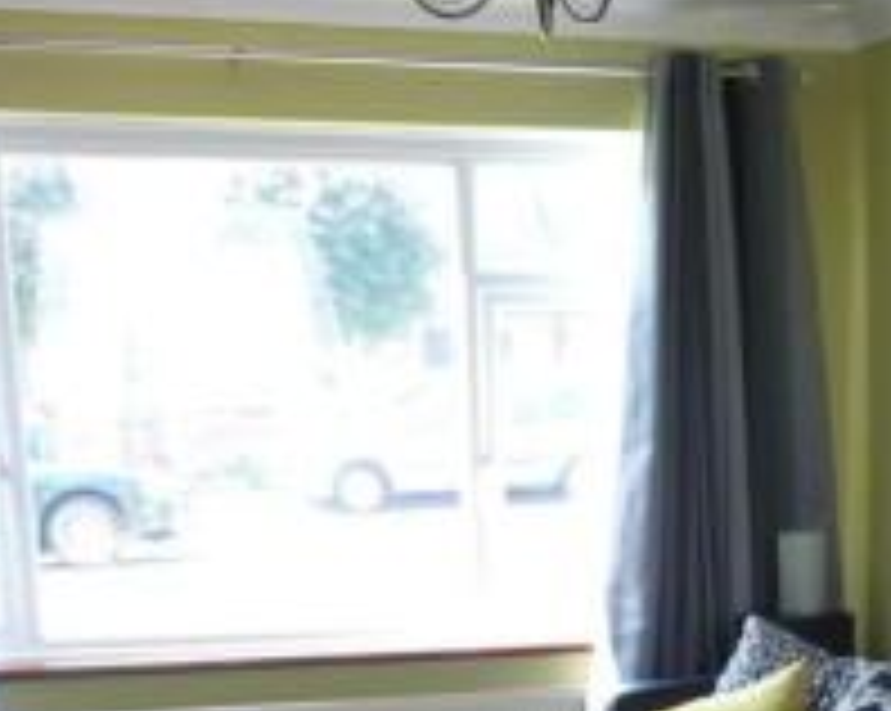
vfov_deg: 19.7
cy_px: 898
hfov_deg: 25.7
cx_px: 781
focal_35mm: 72
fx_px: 1897
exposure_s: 1/30
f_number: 3.3
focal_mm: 4.1
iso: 160
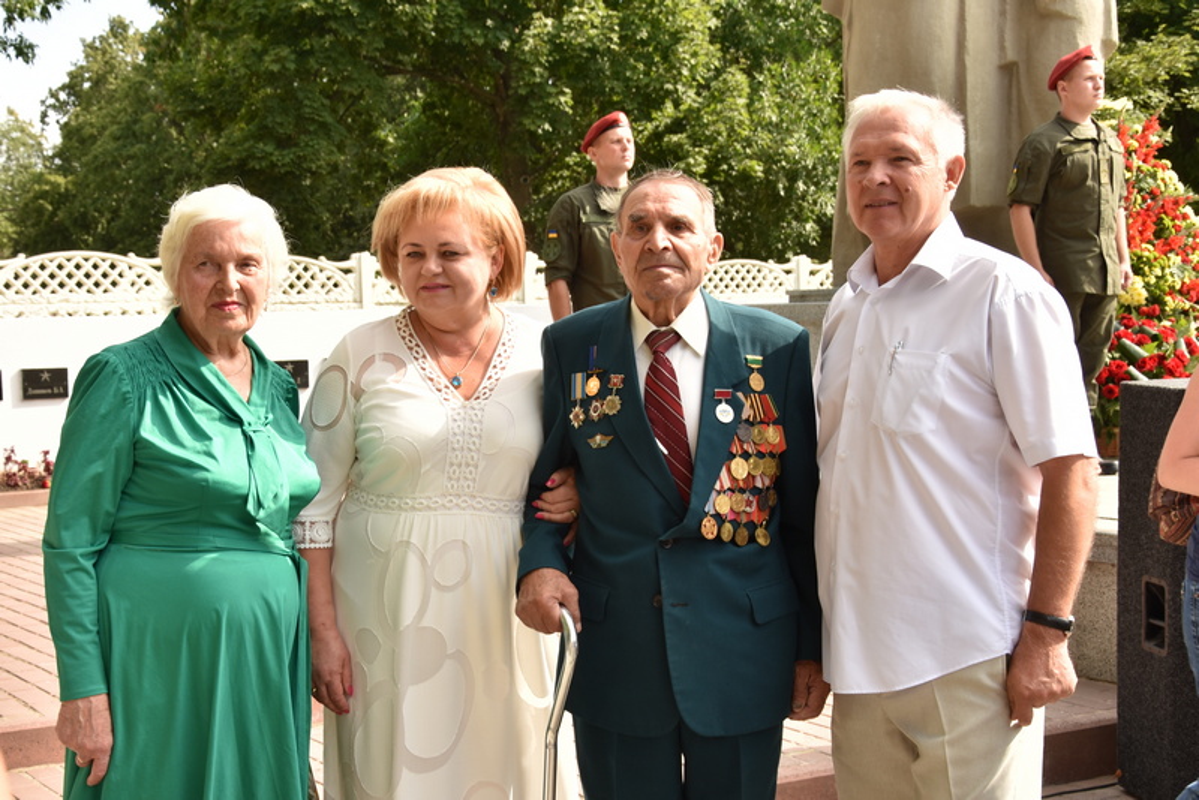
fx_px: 1699
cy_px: 400
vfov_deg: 26.5
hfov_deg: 38.9
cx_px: 600
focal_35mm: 51
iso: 100
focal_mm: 34
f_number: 7.1
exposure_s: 1/125
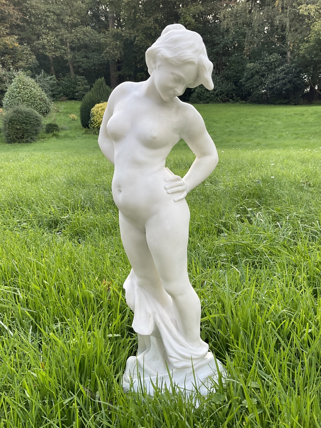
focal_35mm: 29
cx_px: 160
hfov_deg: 48.2
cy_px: 214
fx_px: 359
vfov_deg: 61.7
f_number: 1.8
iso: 16
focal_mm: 3
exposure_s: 1/155
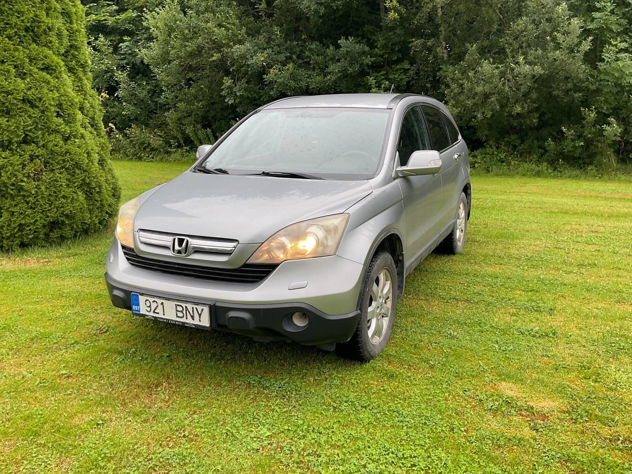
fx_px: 529
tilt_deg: -10.5
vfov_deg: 48.2
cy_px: 237
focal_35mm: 29
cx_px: 316
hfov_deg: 61.7
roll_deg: -0.2
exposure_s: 1/120
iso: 25
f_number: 1.8
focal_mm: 3
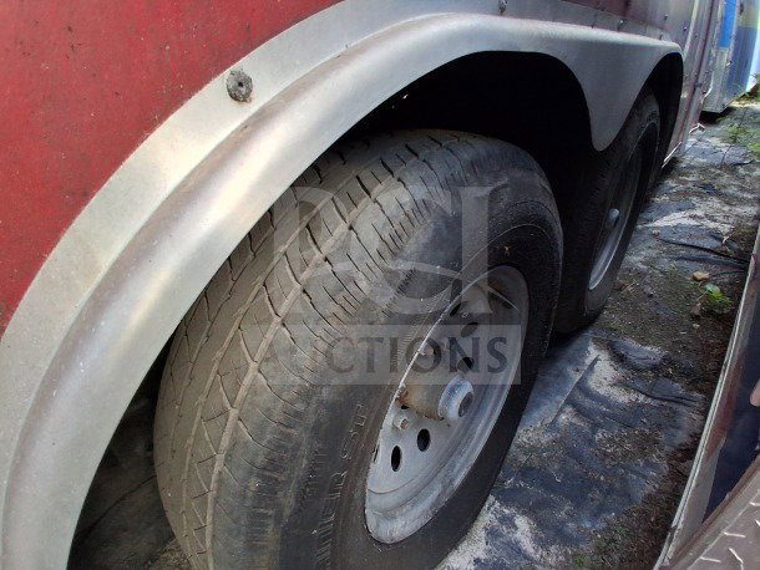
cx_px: 380
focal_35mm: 17
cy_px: 285
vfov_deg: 74.8
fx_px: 373
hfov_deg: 91.0
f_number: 2.2
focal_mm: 1.4
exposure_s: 1/120
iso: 80
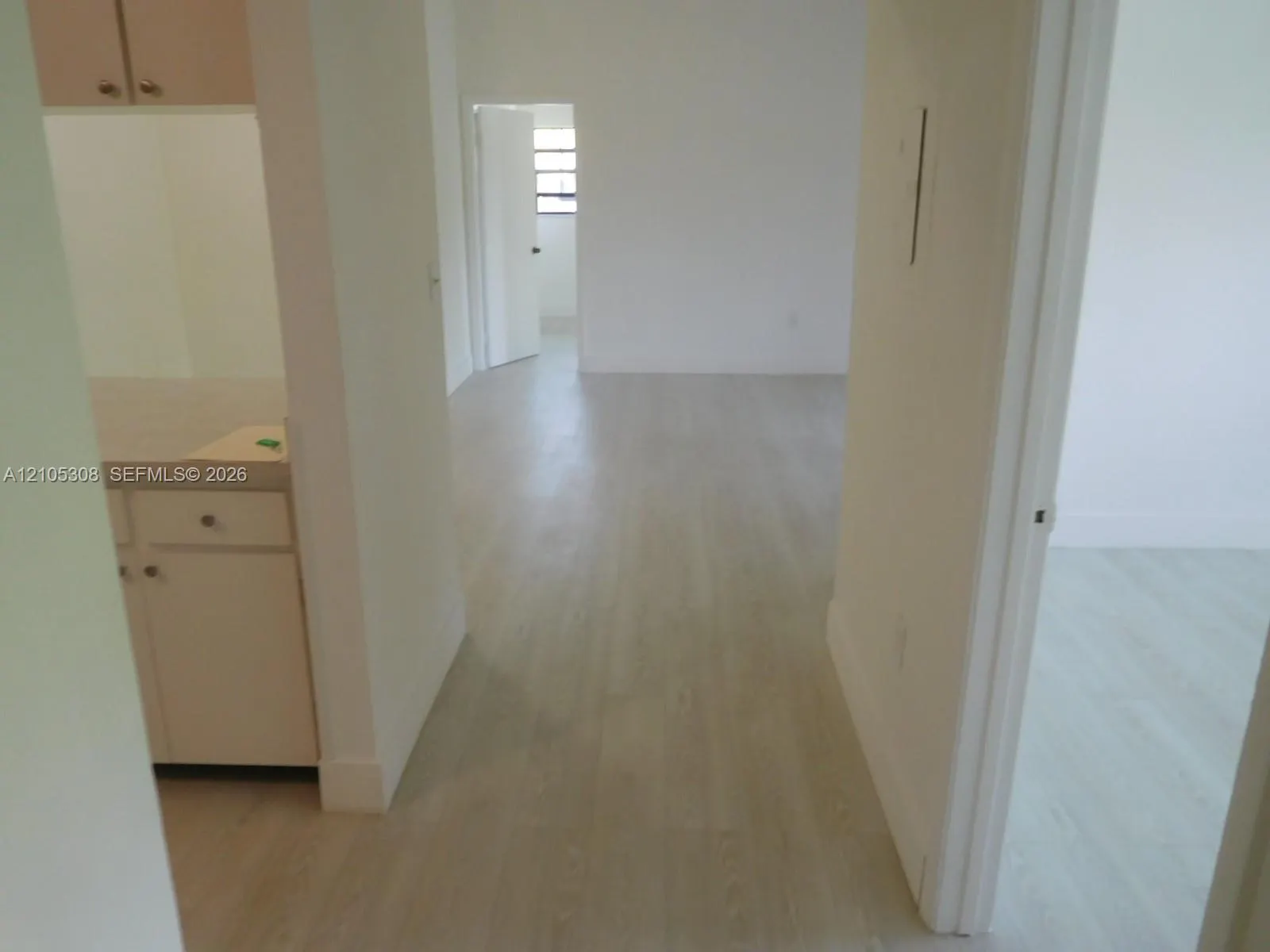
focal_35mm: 25
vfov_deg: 54.9
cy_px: 476
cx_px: 635
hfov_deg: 69.4
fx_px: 917
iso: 140
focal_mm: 4.5
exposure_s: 1/30
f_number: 3.4
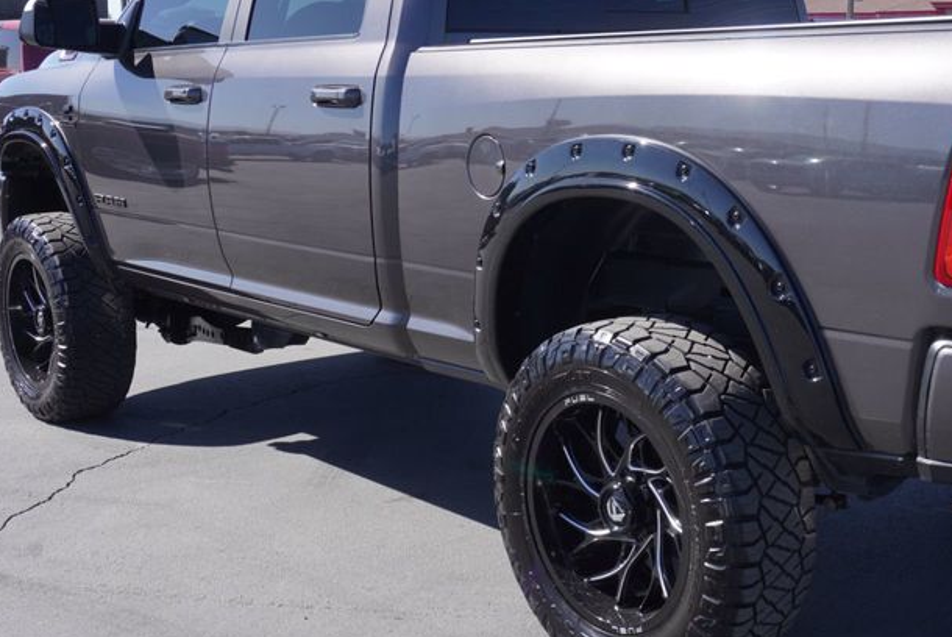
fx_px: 1399
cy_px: 279
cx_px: 663
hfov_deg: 37.0
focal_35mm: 53
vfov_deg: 25.6
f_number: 6.3
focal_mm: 21
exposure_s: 1/200
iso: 100
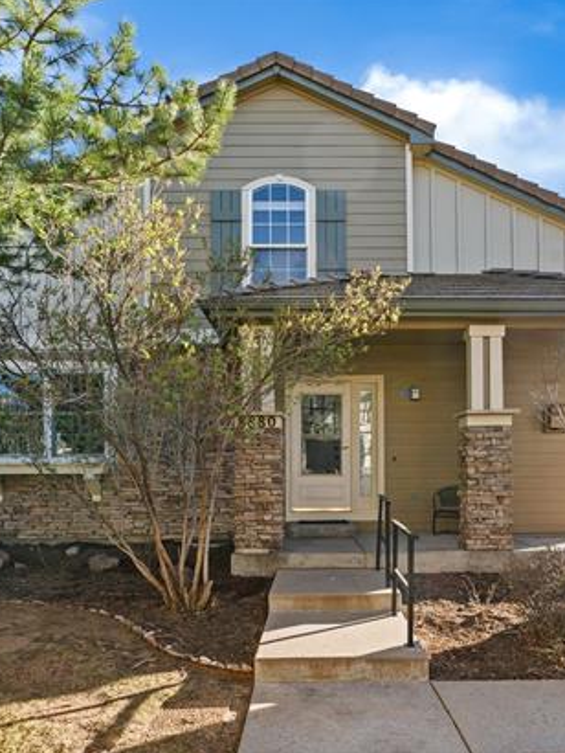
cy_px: 384
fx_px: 522
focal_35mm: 24
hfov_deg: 56.6
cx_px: 323
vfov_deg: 71.6
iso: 500
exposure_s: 1/125
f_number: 8
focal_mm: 16
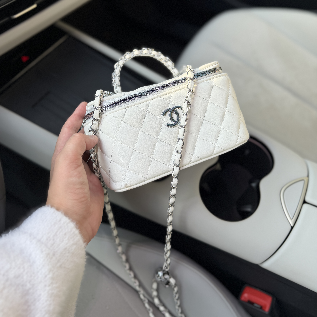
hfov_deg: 55.6
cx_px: 156
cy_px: 120
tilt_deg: -52.1
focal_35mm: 29
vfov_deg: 55.0
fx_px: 300
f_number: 1.78
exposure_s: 1/243
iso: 64
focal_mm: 6.76
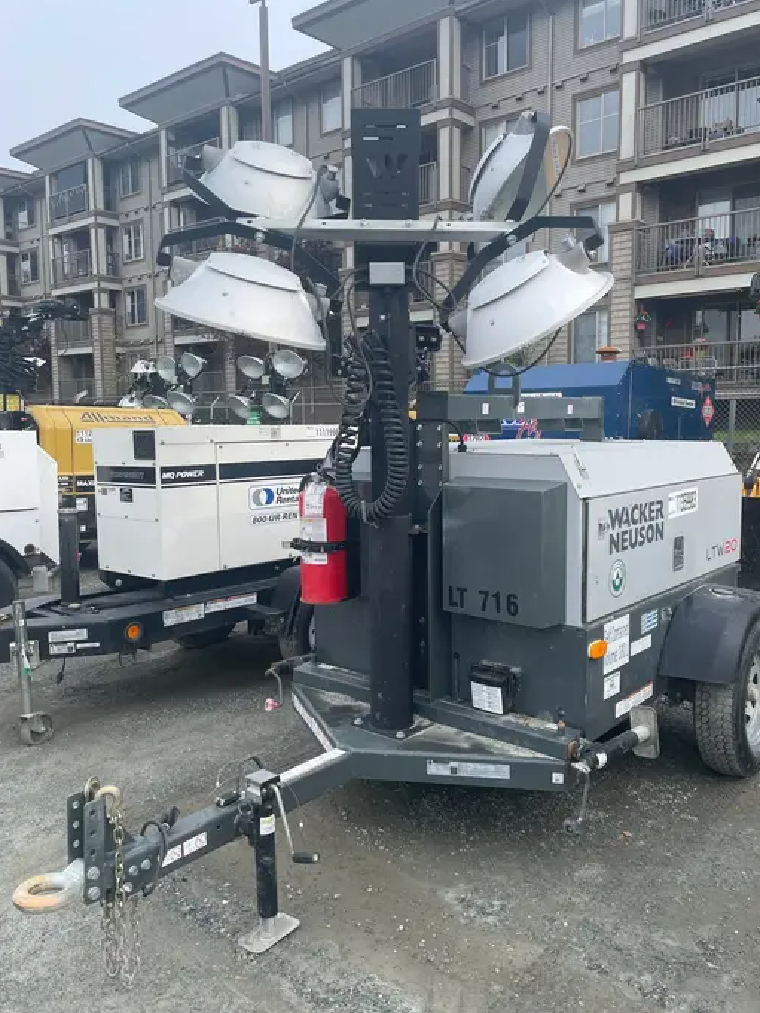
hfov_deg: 49.7
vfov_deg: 63.4
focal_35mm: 28
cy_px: 505
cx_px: 406
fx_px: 819
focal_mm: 4.2
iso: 32
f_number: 1.6
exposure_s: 1/888
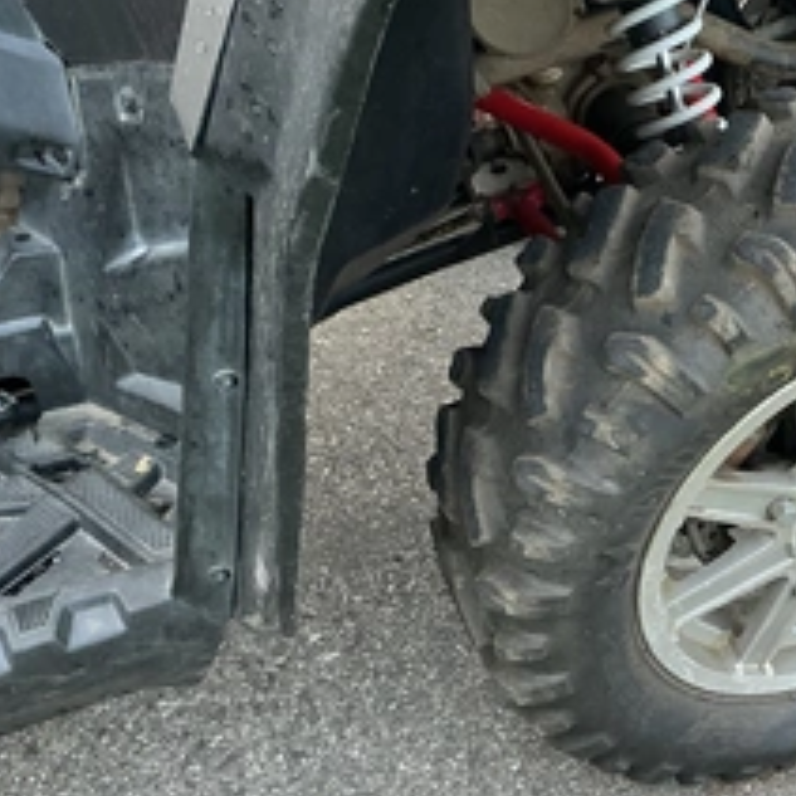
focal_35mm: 47
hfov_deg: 34.3
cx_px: 702
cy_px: 407
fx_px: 1223
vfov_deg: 36.1
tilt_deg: -41.3
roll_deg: -4.4
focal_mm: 3
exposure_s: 1/122
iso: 64
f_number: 1.8
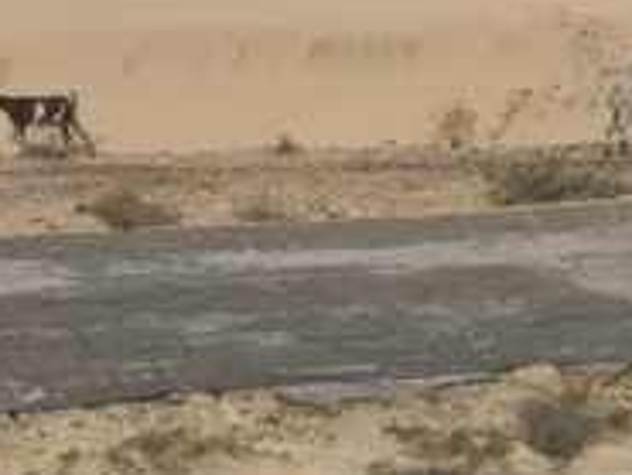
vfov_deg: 3.9
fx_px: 6961
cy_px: 31
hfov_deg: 5.2
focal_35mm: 381
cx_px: -41
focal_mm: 7
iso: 25
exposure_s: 1/1472
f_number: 2.4
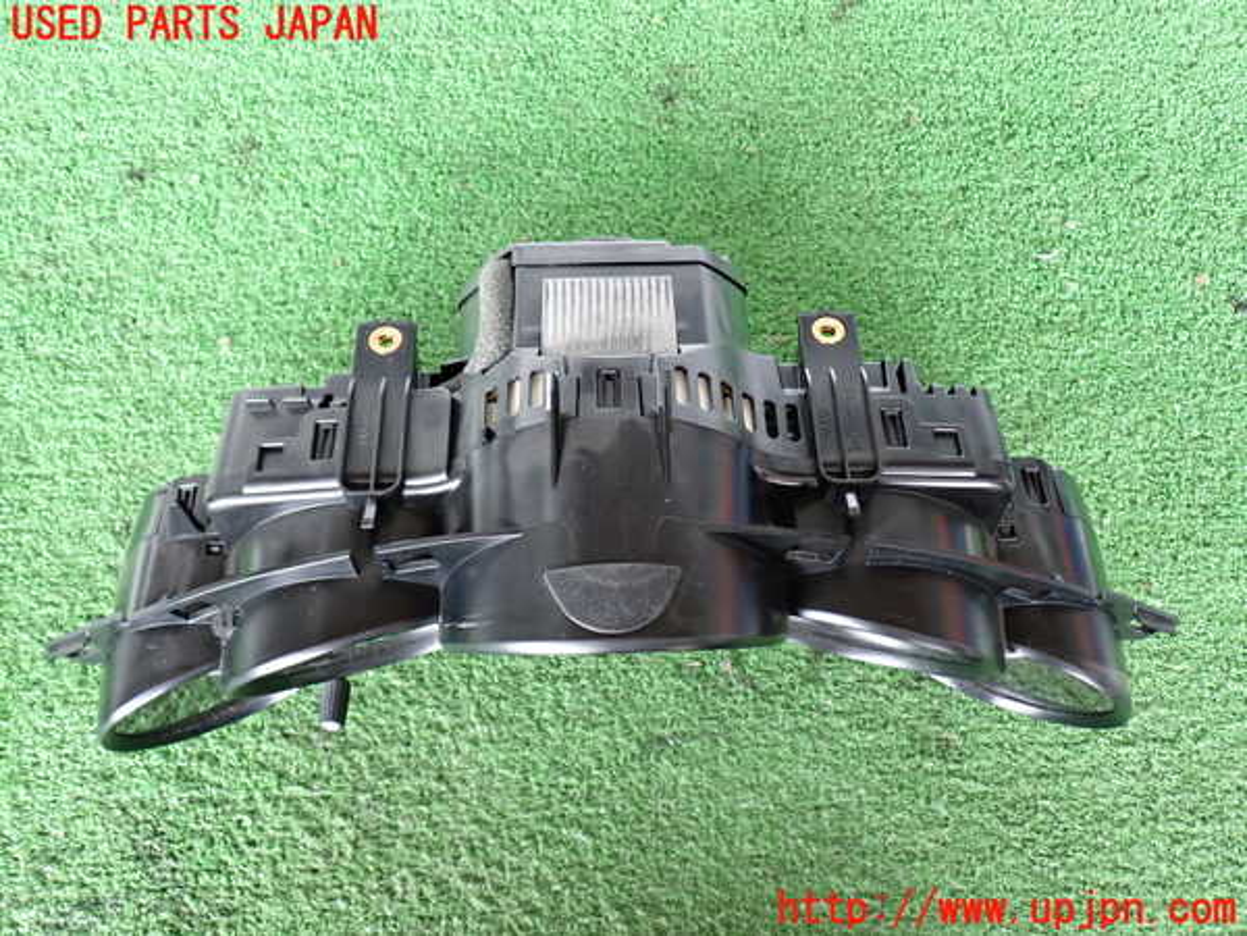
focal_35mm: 32
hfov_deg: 56.8
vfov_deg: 44.2
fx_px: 1153
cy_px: 468
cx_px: 624
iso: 400
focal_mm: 5.79
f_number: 2.4
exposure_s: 1/30
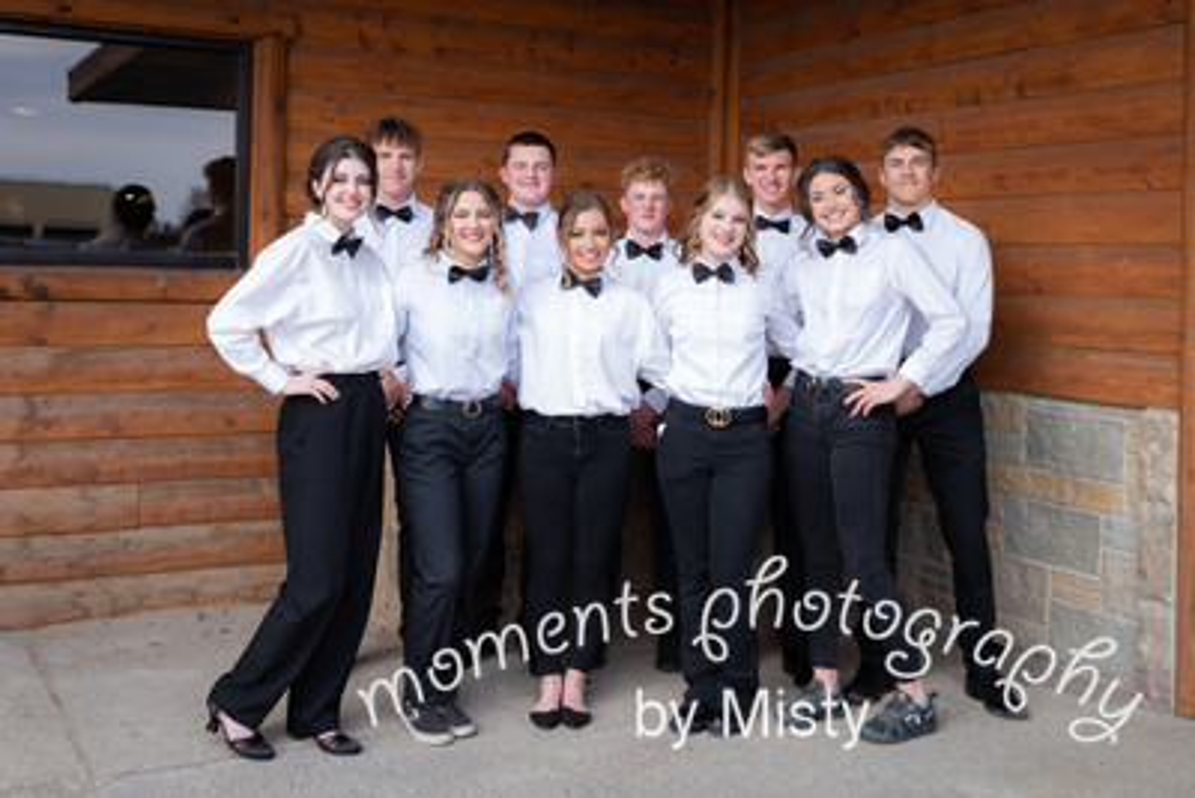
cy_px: 270
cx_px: 560
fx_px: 1368
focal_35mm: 41
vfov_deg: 32.3
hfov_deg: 47.2
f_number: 4
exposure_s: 1/200
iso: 125
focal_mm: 29
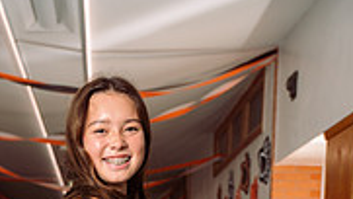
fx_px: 880
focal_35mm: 94
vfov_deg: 11.3
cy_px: 431
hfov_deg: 22.5
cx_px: 103
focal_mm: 36
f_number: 4.5
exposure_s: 1/250
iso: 125
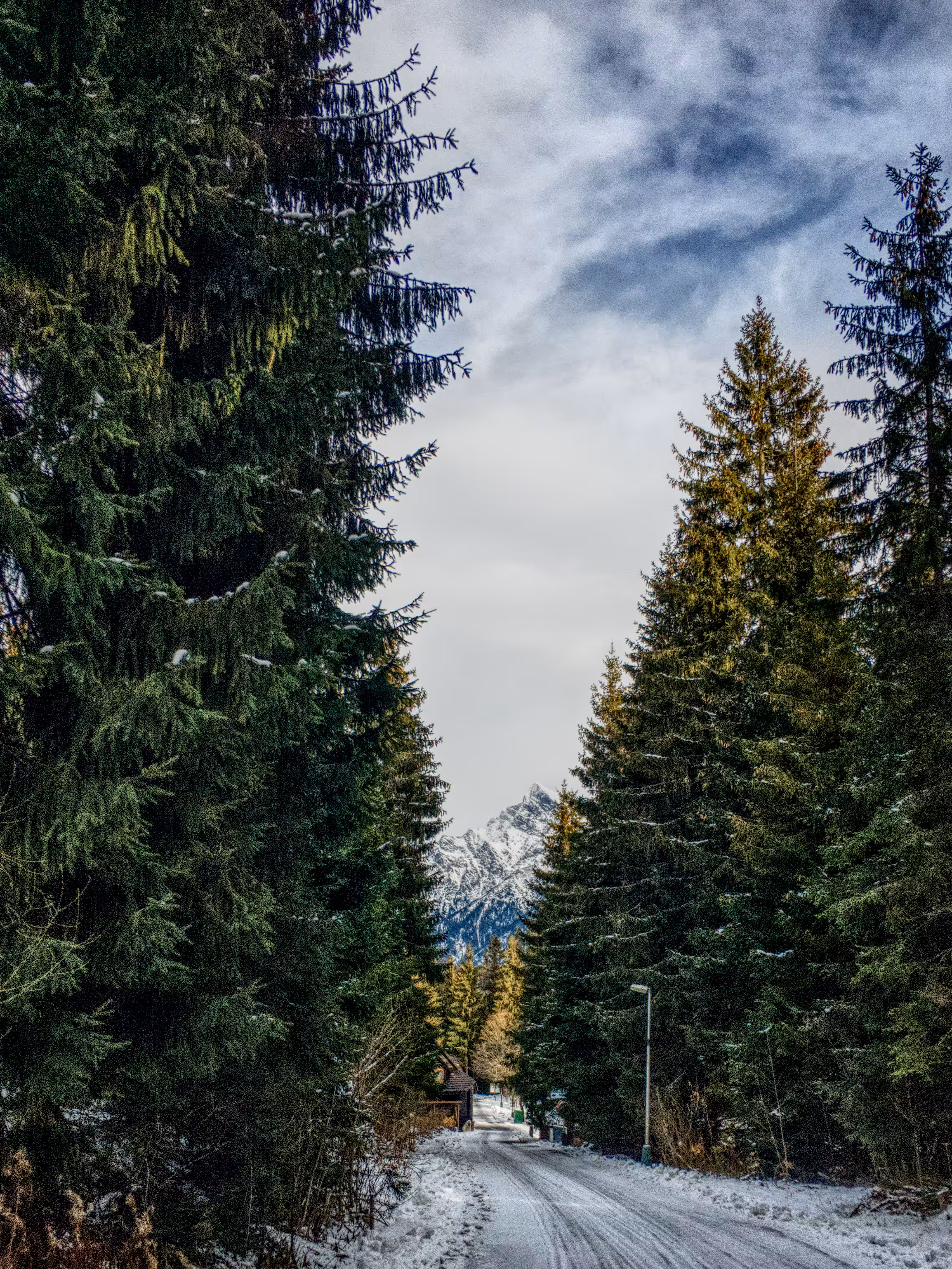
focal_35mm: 38
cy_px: 782
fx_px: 1393
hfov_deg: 37.7
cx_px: 524
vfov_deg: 48.6
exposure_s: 1/855
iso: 25
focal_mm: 4.2
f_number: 2.2
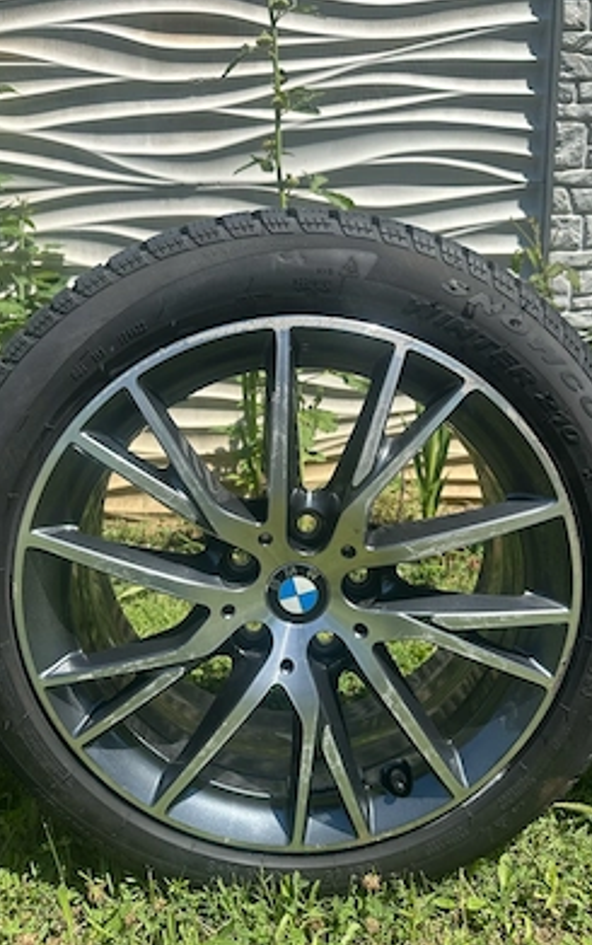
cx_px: 280
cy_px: 469
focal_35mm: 26
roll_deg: +0.4
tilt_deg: -12.2
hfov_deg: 47.7
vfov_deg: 70.4
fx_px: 670
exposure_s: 1/3155
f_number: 1.78
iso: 80
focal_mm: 6.86
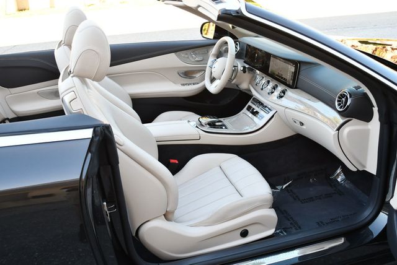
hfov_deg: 53.1
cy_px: 132
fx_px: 397
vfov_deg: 36.9
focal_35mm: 36
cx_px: 198
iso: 400
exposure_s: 1/250
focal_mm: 18
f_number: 3.5
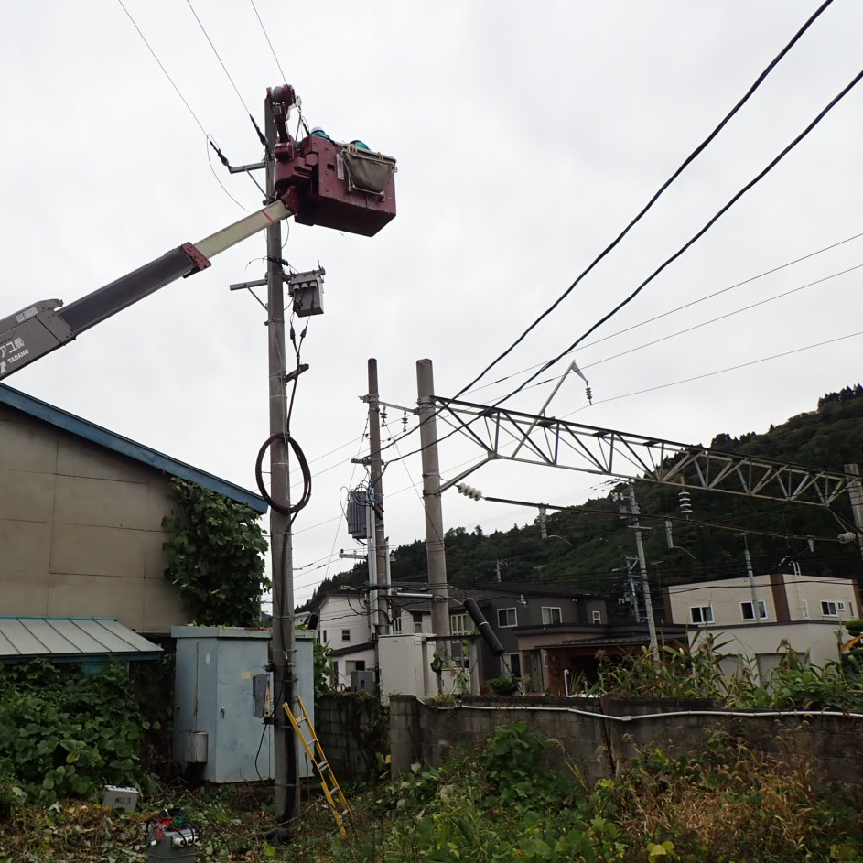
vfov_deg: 54.0
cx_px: 289
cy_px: 431
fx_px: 846
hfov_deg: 53.0
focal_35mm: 30
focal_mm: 4.5
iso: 100
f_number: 2.8
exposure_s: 1/640
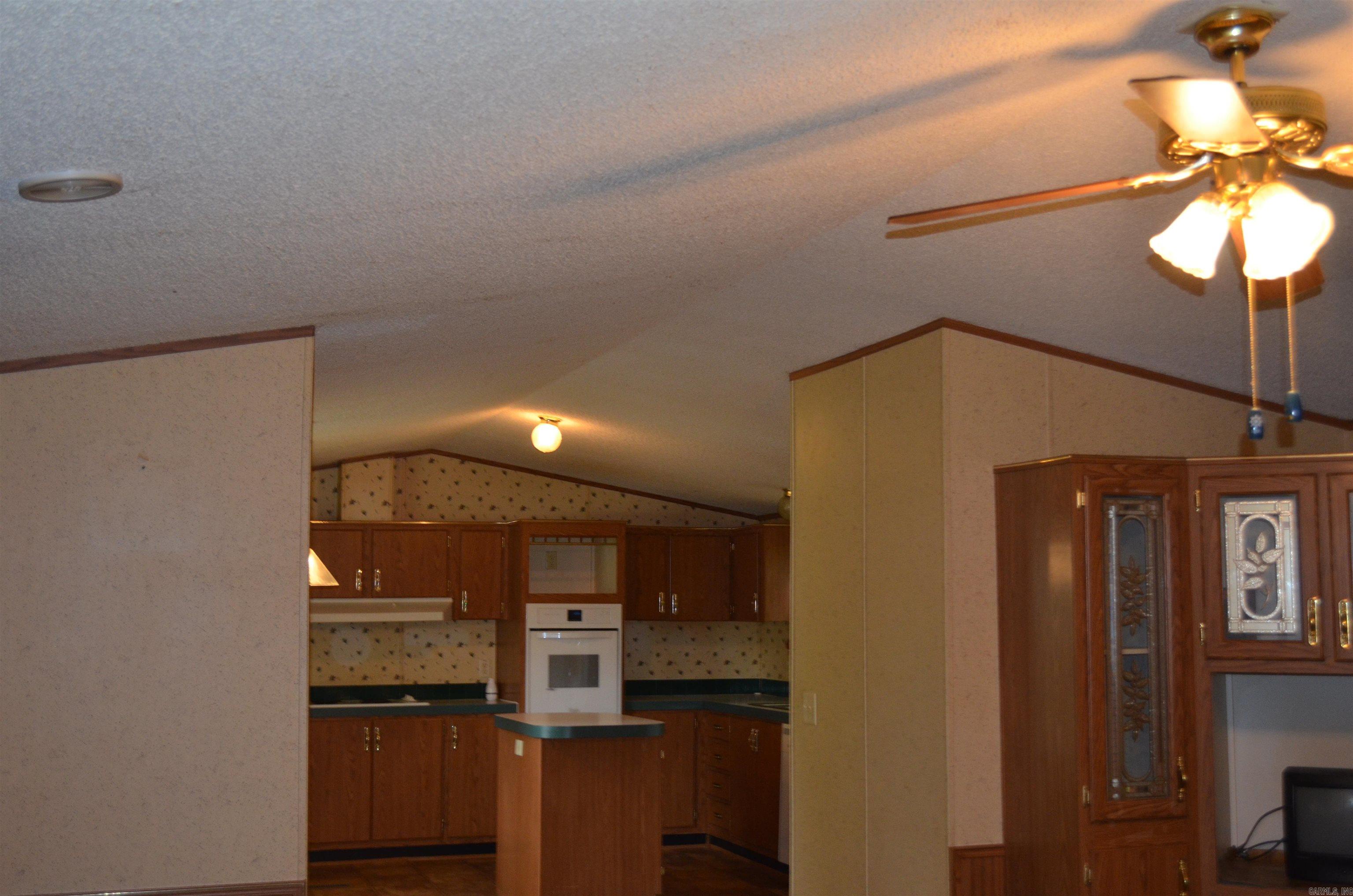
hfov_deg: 45.0
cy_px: 448
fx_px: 1631
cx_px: 676
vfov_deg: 30.7
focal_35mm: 44
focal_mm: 29
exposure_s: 1/60
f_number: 4.5
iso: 900
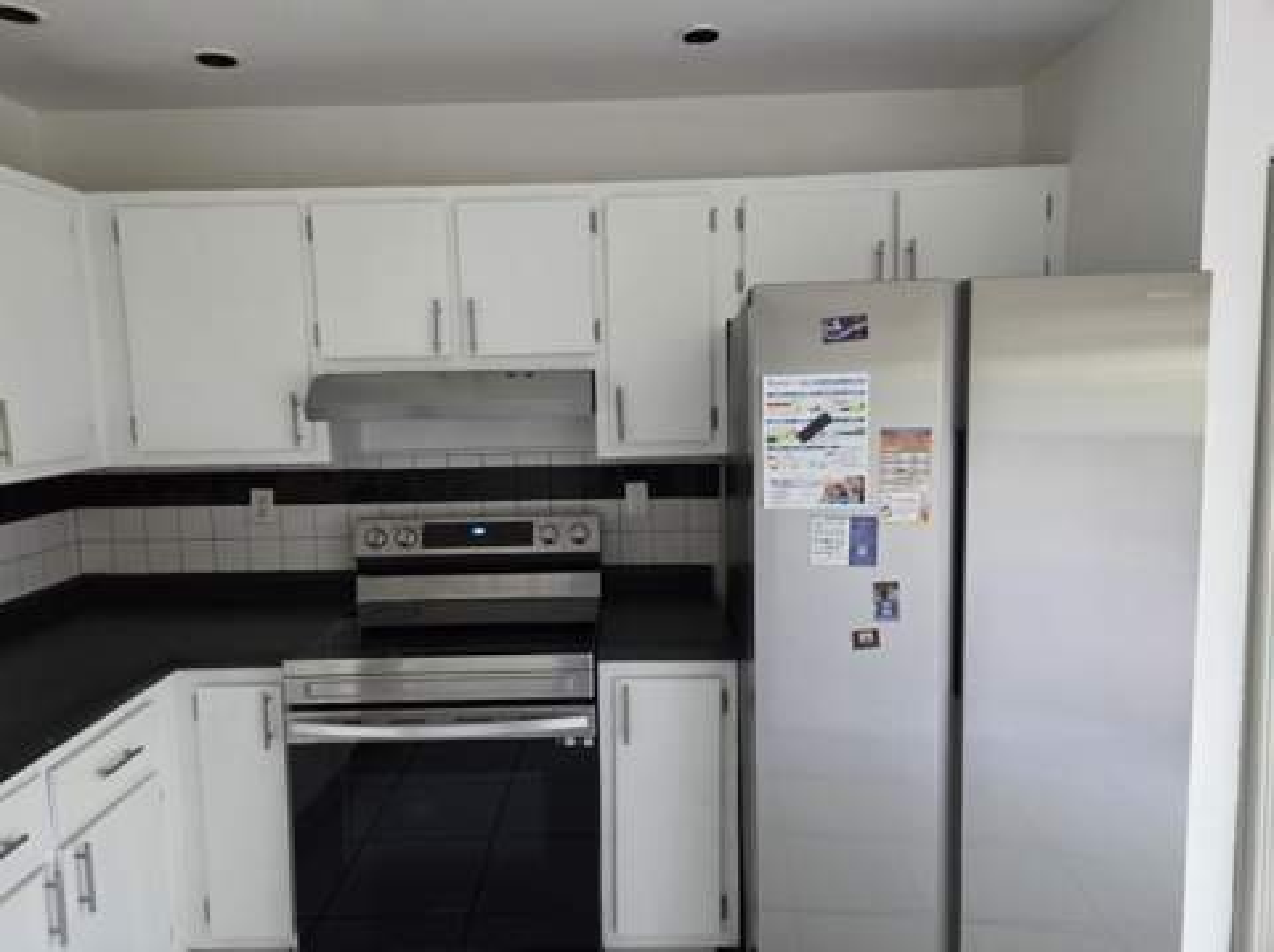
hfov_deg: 74.0
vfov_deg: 58.8
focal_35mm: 23
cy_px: 476
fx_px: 846
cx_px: 637
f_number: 1.8
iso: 1000
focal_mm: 5.4
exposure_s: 1/120
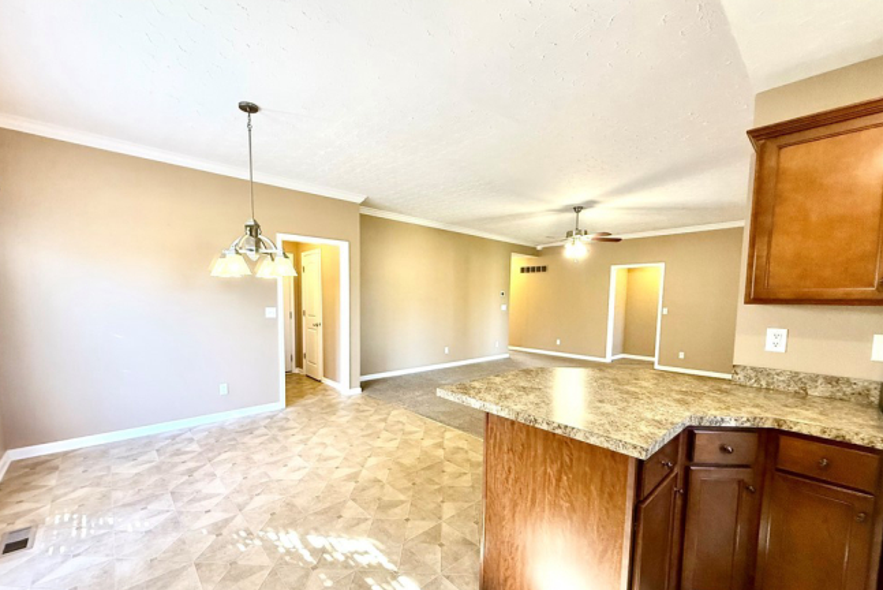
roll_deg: -0.7
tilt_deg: -4.5
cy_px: 329
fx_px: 368
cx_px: 429
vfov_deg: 77.1
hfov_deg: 100.3
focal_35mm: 15
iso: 400
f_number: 2.2
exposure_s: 1/120
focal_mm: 2.22
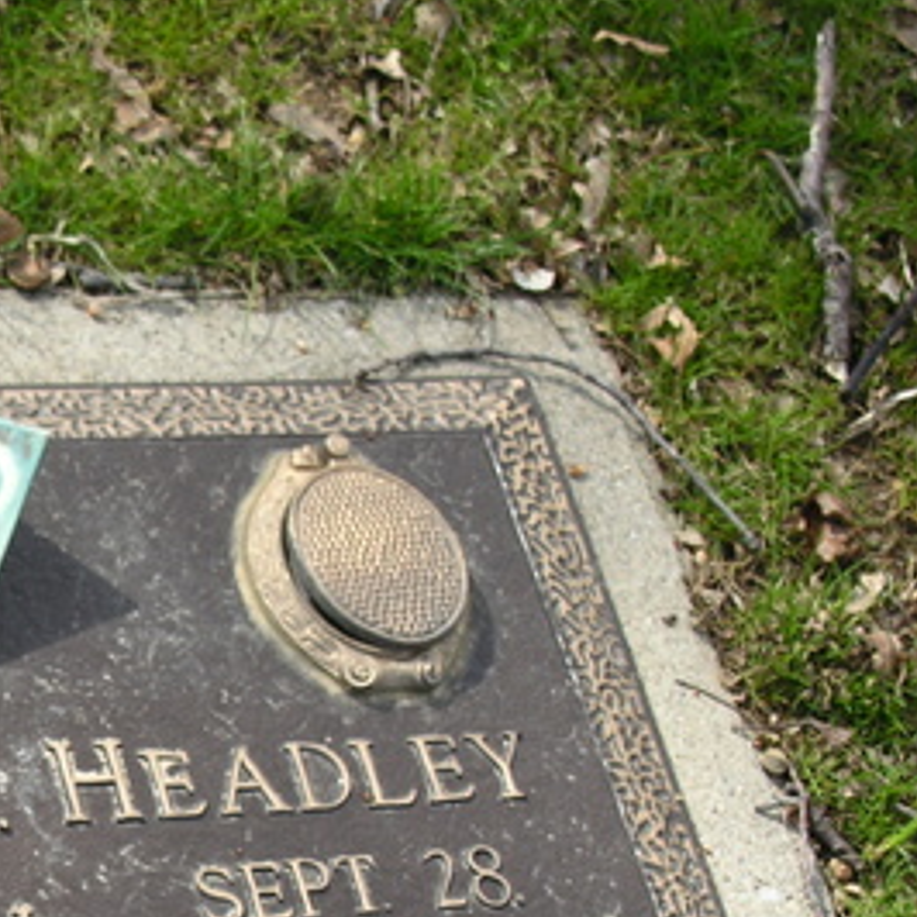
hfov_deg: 12.1
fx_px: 4256
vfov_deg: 12.2
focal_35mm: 142
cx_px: -148
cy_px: 903
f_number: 4.4
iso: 50
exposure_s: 1/184
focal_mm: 13.8
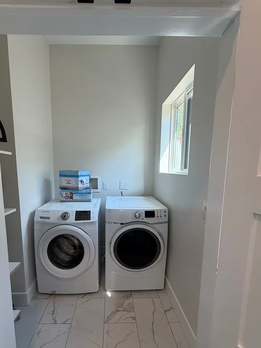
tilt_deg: -6.9
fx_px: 171
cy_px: 189
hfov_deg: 74.4
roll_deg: -1.1
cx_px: 114
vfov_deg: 90.8
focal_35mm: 17
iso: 160
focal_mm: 2.22
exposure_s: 1/120
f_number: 2.2
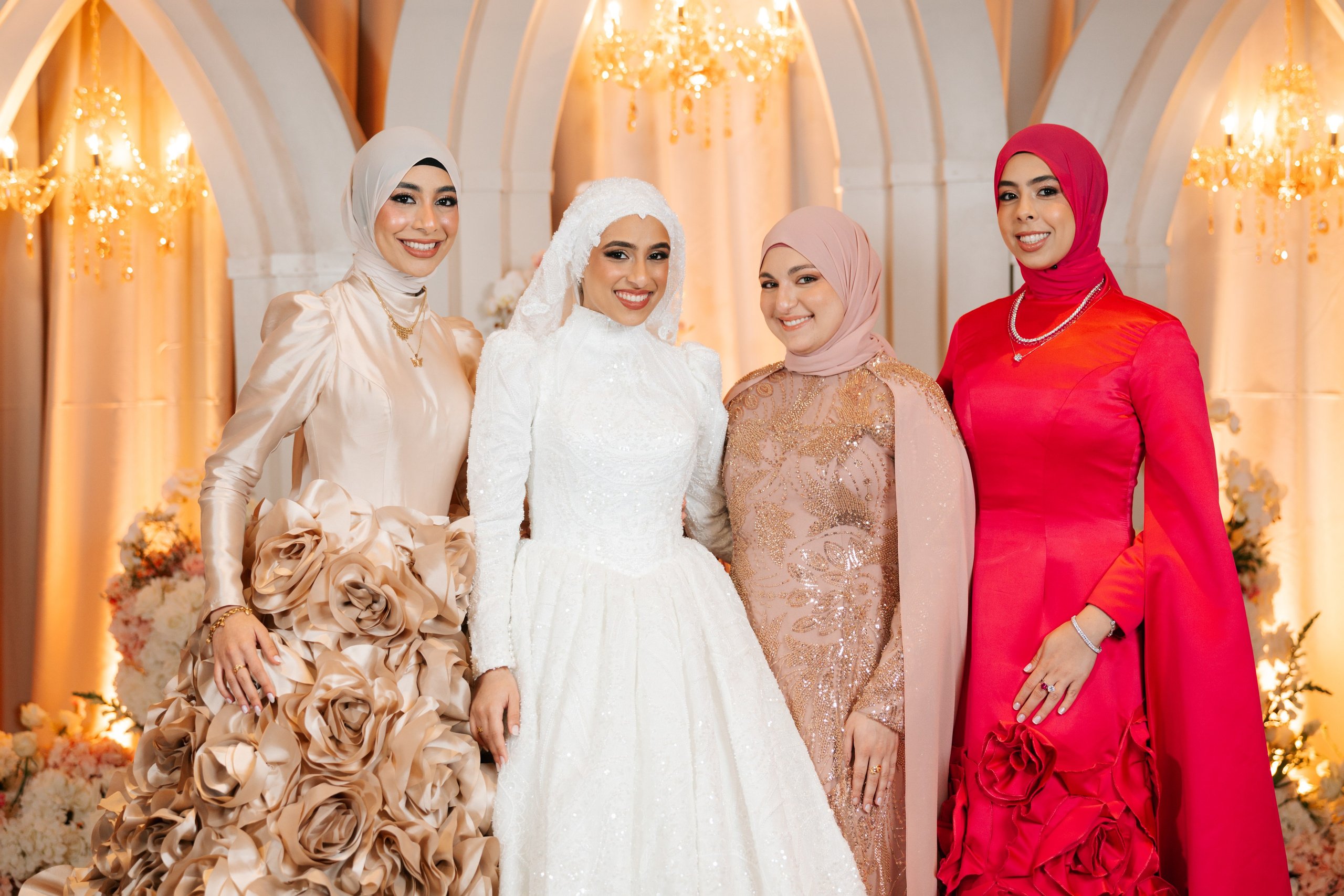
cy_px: 448
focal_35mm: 66
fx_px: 2473
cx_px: 672
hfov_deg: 30.4
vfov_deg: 20.5
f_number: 2.8
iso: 320
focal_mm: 65
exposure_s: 1/200
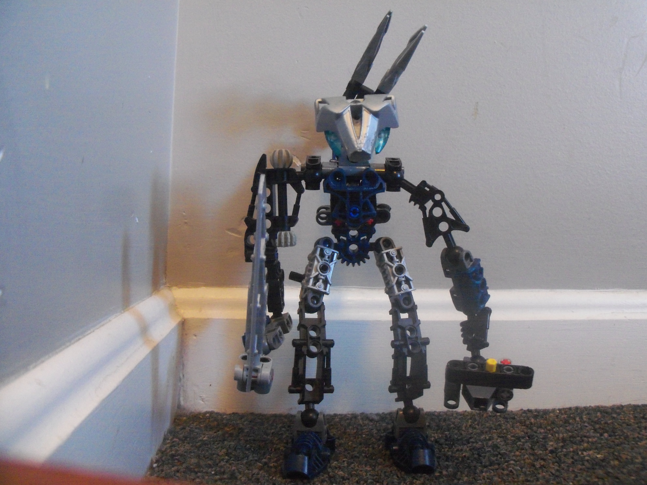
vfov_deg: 40.7
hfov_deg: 52.6
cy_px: 242
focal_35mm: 35
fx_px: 654
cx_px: 324
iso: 400
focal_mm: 6.3
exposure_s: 1/10
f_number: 3
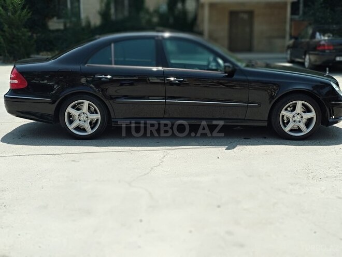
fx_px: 514
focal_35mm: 52
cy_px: 128
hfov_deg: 36.8
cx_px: 171
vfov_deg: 28.0
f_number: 2.6
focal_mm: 5.99
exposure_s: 1/457
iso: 100
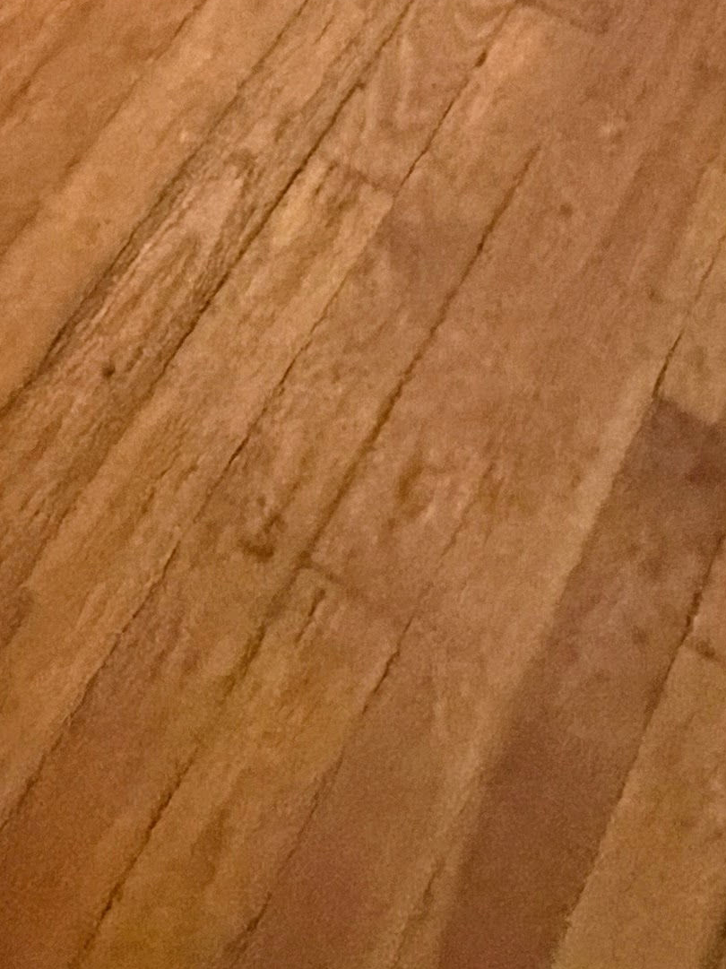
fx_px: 2071
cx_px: 428
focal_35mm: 74
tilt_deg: -17.1
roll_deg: +2.3
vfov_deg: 16.8
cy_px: -1124
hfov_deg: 19.9
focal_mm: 2.22
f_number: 2.2
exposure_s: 1/60
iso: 1000
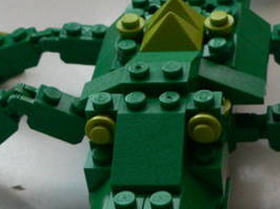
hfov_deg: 16.1
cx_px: 179
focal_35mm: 122
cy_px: 68
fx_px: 986
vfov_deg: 12.1
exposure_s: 1/50
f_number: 2.8
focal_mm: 6
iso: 200
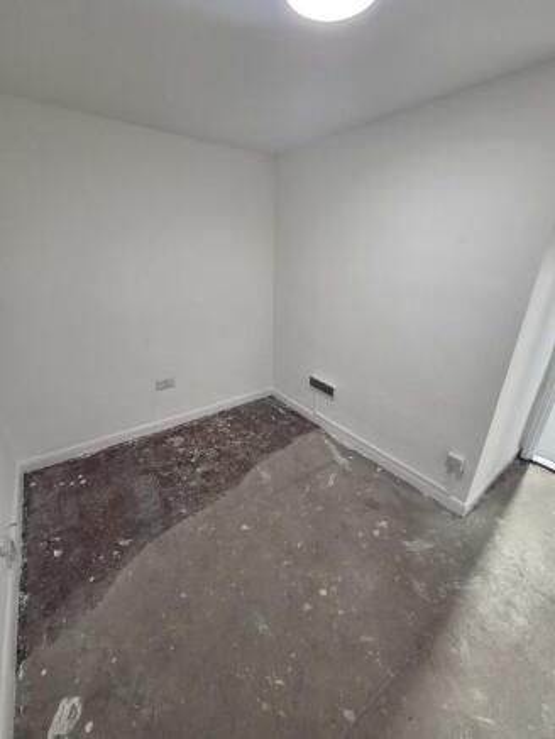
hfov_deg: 89.9
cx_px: 278
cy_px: 370
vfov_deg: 106.2
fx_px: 278
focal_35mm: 13
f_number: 2.2
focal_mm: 2.2
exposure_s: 1/100
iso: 200
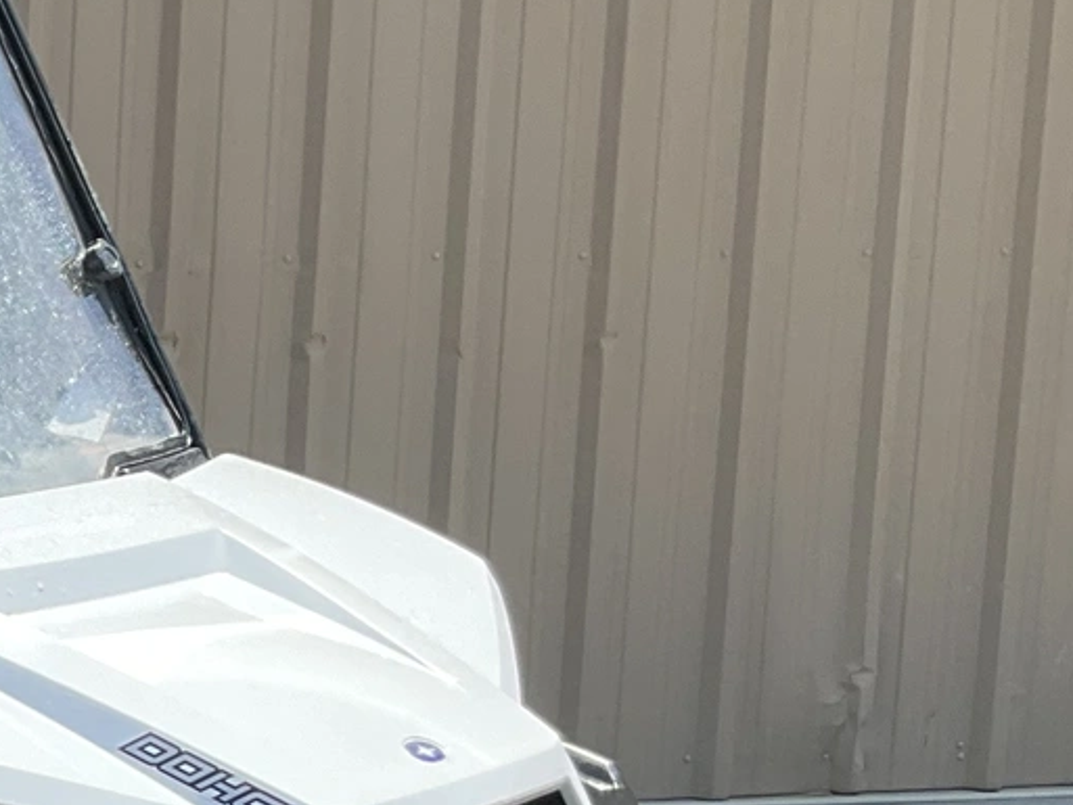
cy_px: 853
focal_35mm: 113
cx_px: -732
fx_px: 3504
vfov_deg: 12.9
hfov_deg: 15.5
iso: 25
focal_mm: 3
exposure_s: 1/635
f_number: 1.8
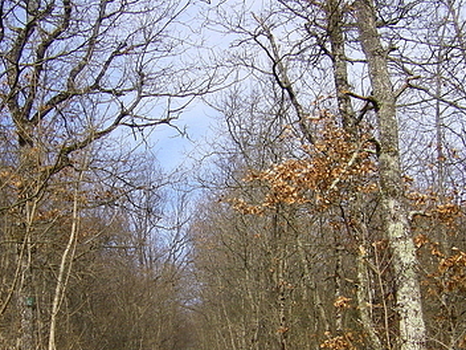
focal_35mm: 69
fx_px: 929
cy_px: 227
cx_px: 189
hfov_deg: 28.1
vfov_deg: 21.2
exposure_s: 1/100
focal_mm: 6.3
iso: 64
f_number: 7
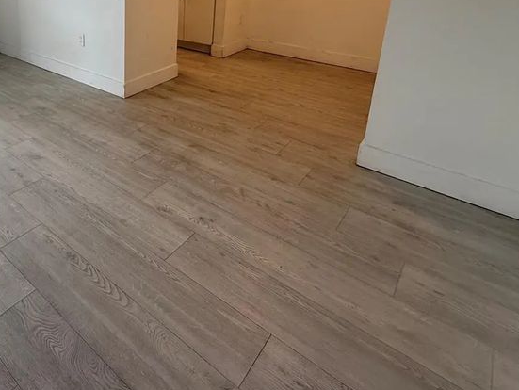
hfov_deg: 62.2
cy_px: 54
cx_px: 111
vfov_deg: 48.6
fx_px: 390
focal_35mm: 26
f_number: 2.2
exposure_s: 1/120
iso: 160
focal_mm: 2.22
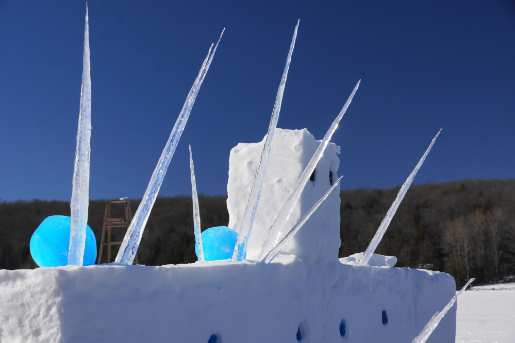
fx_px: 858
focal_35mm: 60
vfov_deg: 22.6
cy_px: 172
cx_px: 258
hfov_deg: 33.4
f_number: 8
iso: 100
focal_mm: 40
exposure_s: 1/250
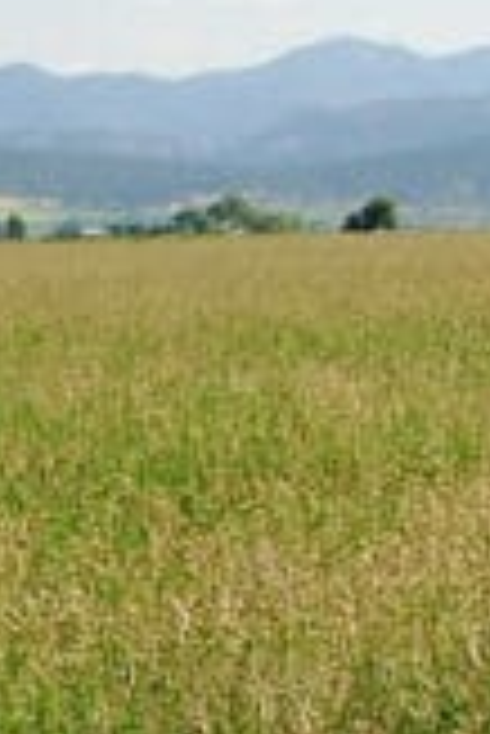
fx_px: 4604
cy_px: 925
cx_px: -225
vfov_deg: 9.0
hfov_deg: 6.0
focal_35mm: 226
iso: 200
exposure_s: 1/80
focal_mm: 24
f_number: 8
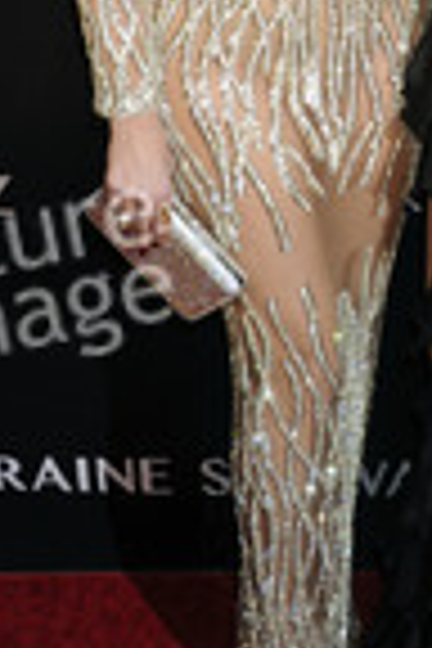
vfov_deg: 22.4
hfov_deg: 15.1
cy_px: 72
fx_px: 1602
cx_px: 434
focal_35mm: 89
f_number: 7.1
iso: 800
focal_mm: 32
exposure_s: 1/250
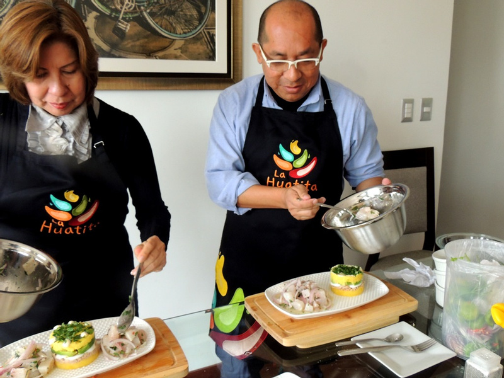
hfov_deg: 55.4
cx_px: 252
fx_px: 480
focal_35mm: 33
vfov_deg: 42.9
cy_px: 189
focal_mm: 5.8
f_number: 4
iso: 400
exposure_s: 1/30
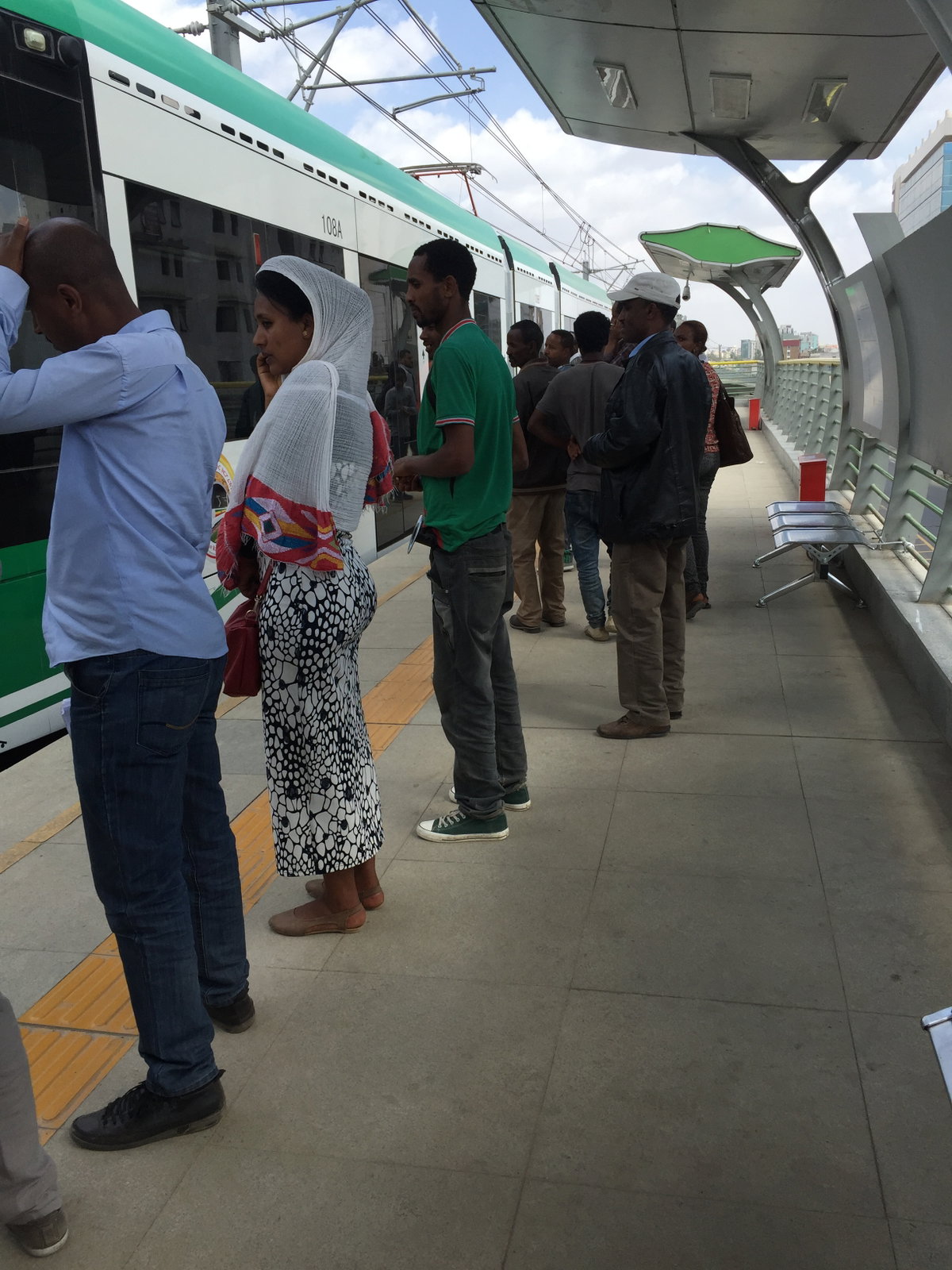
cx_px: 476
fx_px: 1063
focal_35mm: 29
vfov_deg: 61.7
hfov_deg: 48.2
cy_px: 635
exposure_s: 1/1014
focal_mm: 4.15
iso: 32
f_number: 2.2
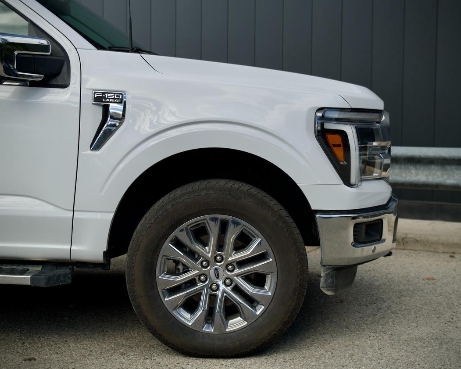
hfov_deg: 33.3
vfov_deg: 26.9
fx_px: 772
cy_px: 185
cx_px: 234
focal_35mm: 57
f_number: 2.8
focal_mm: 33
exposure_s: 1/50
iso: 250
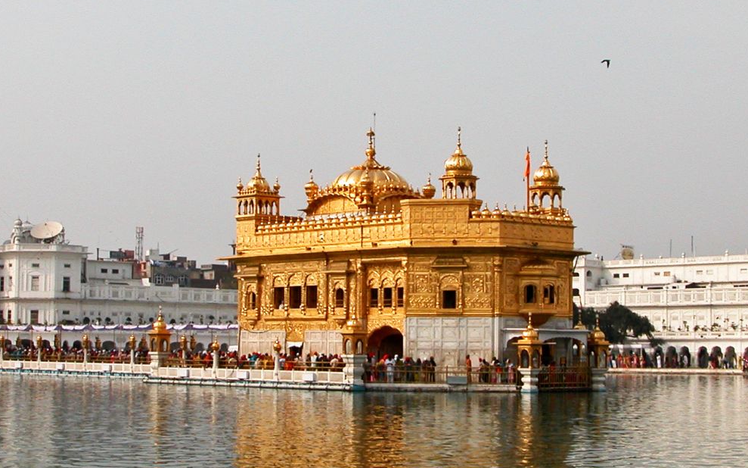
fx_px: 1529
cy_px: 204
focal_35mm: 75
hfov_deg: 27.5
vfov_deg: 17.4
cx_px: 352
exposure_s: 1/356
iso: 100
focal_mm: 8.9
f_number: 6.3
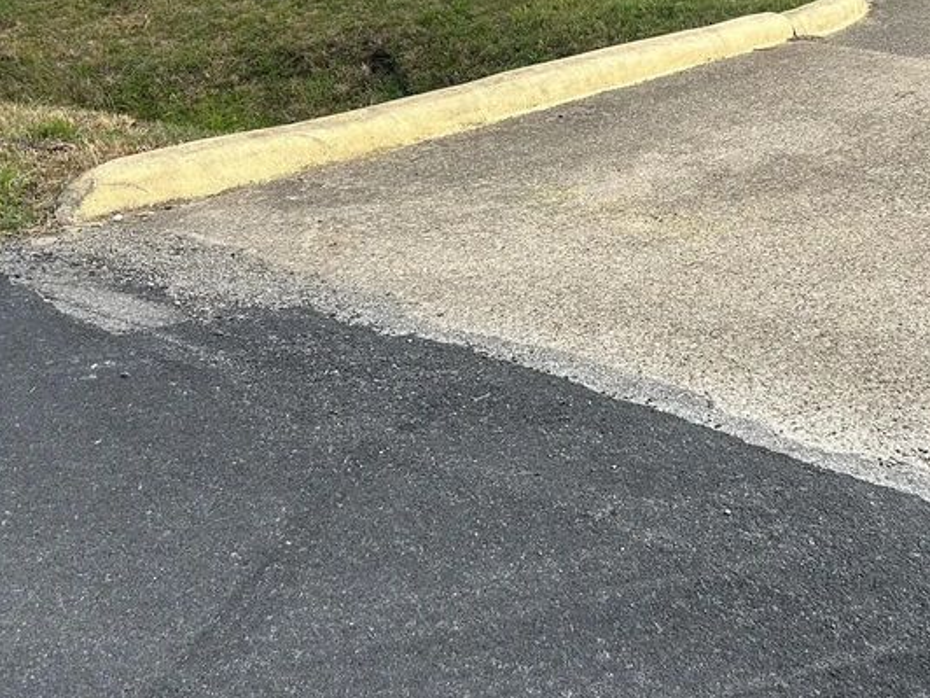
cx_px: 642
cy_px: 150
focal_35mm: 50
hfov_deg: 37.6
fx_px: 1343
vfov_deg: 28.5
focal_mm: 5.7
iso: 50
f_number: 1.5
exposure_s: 1/2994
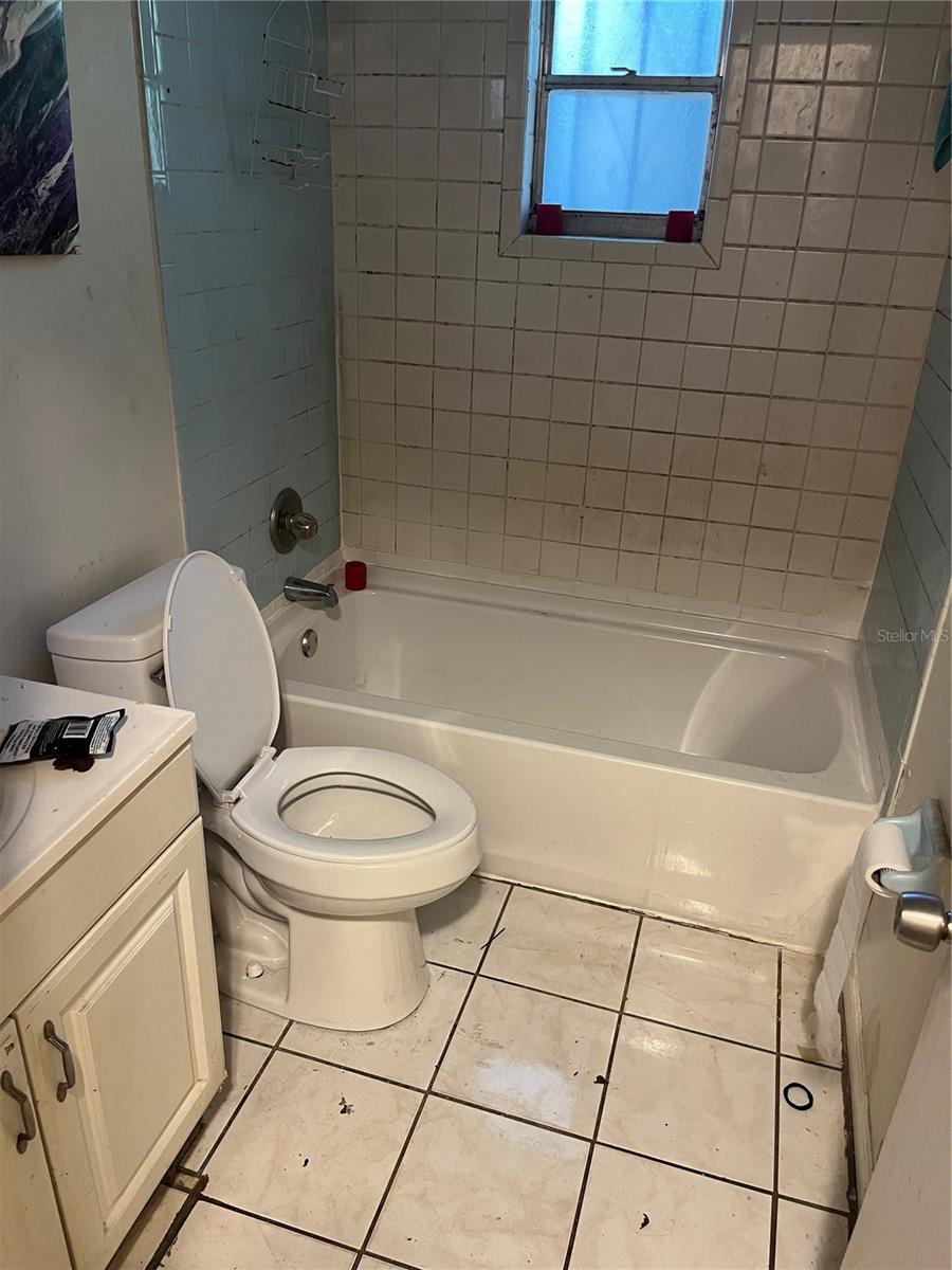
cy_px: 635
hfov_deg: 53.1
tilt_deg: -26.0
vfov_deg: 67.3
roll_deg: -1.9
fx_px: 953
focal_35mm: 26
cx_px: 476
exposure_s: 1/60
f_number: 1.6
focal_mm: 5.1
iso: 250
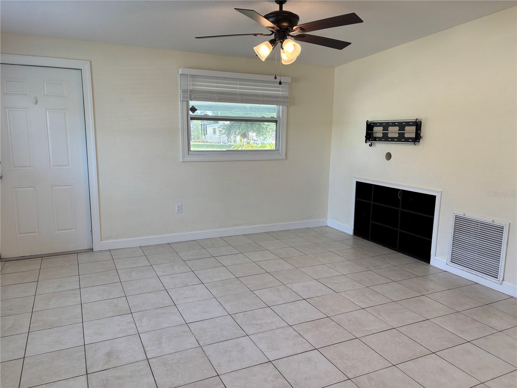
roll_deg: -1.1
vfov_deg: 53.1
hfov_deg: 67.3
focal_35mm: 26
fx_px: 388
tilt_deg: -9.5
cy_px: 194
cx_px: 258
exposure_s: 1/120
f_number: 1.6
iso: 80
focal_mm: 5.96
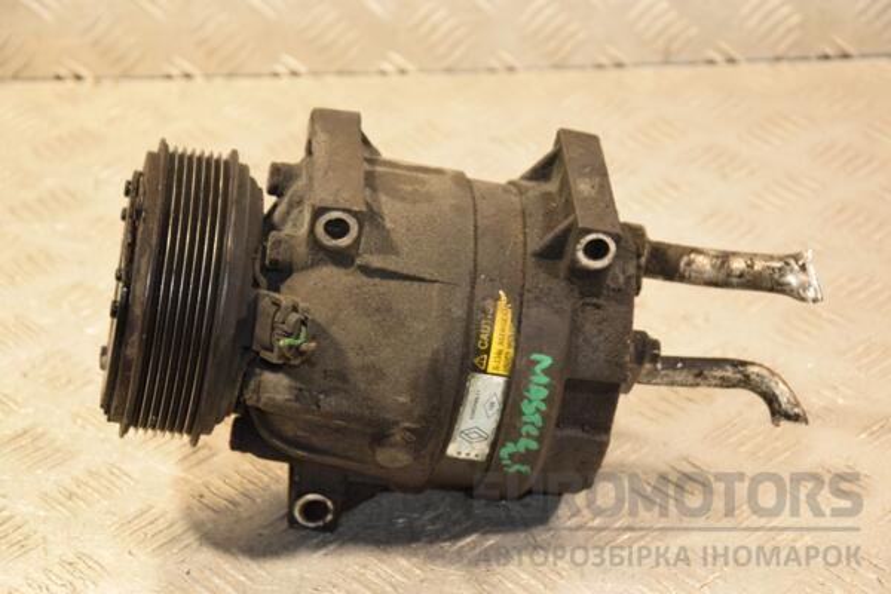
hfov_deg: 21.9
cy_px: 297
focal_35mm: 93
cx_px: 446
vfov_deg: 14.7
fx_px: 2302
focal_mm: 62
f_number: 5.3
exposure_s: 1/100
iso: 800
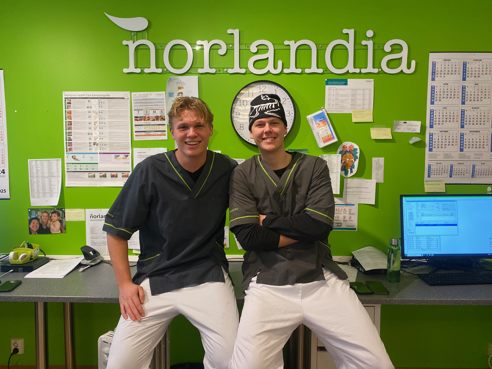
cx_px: 246
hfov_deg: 67.3
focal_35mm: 26
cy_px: 184
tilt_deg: -3.1
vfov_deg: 53.1
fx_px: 370
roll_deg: +0.0
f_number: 1.8
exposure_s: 1/50
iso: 200
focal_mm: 4.25
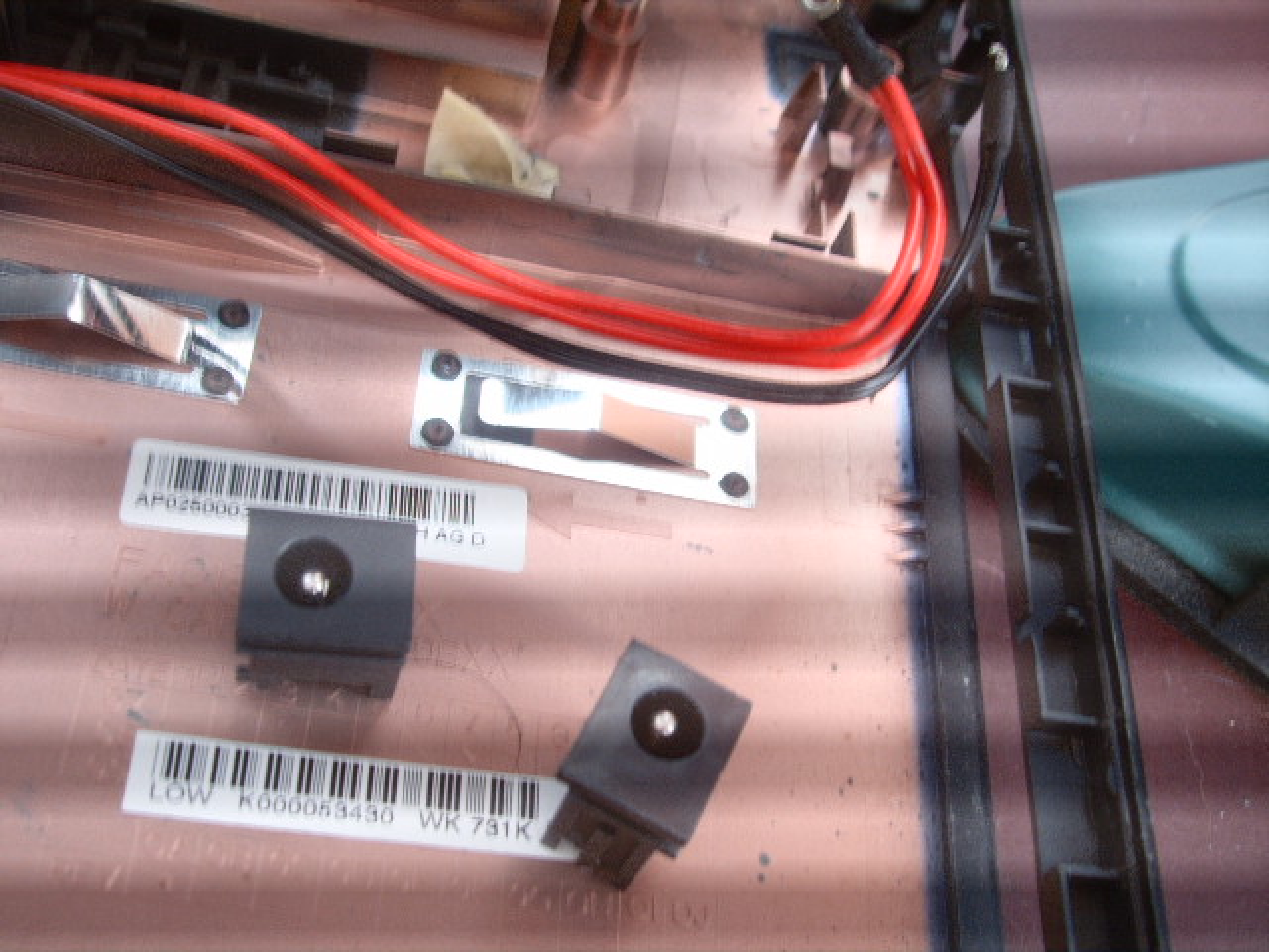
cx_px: 634
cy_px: 476
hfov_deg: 47.9
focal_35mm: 39
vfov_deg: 36.8
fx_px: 1430
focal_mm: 6.6
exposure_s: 1/8
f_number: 3.5
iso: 63
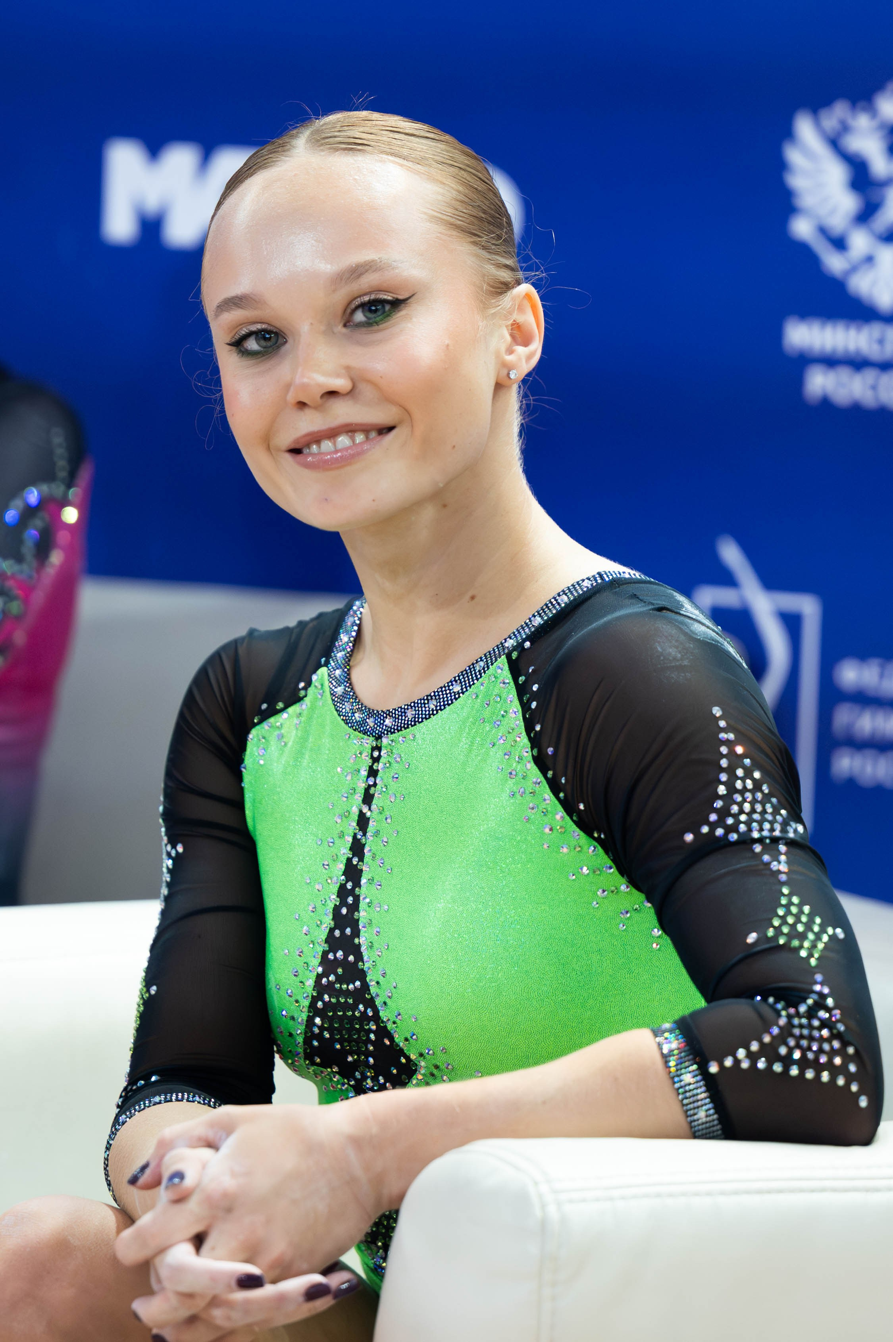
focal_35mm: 259
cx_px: 540
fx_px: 9655
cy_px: 558
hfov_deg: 5.3
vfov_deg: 7.9
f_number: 2.8
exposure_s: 1/800
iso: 2800
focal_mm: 145
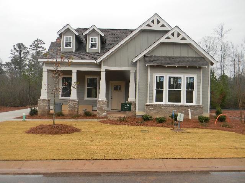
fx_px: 255
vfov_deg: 39.7
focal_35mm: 36
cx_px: 122
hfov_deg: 51.4
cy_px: 92
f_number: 3.7
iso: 80
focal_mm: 6.4
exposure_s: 1/51.1
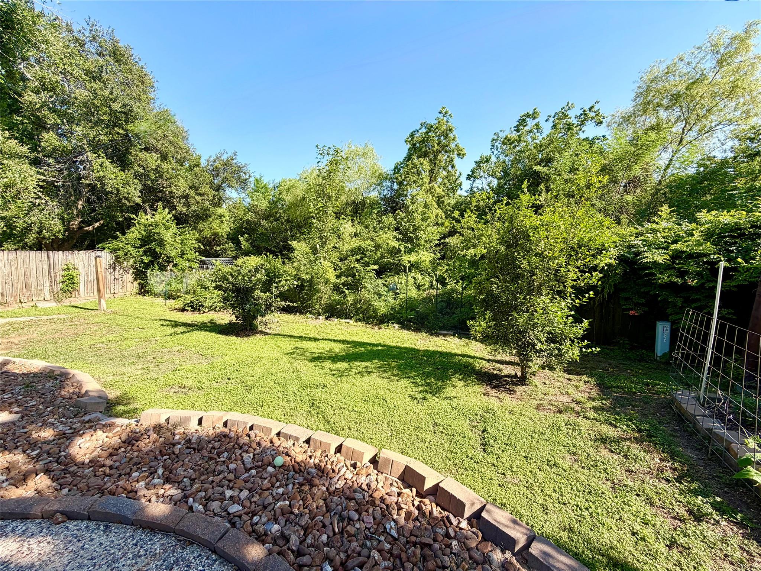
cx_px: 380
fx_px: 308
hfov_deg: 102.1
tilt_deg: -5.3
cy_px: 286
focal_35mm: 14
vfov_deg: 85.7
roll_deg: -0.3
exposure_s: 1/602
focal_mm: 2.22
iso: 40
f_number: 2.2
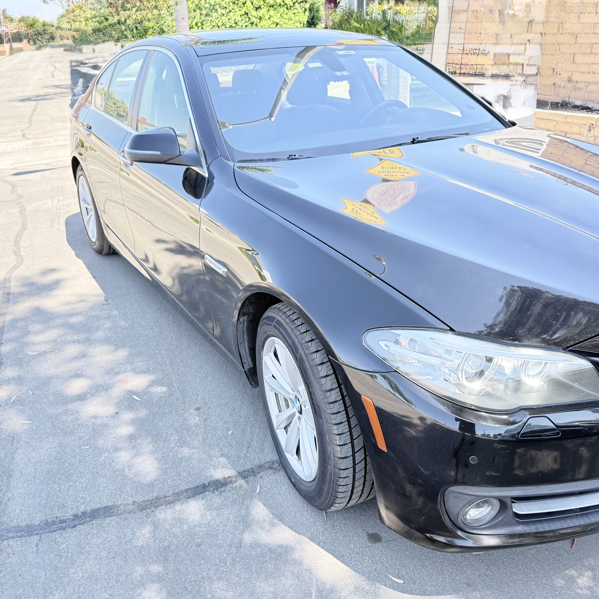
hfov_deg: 55.6
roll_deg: +5.0
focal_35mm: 29
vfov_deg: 55.6
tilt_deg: -24.7
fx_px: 568
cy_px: 304
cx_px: 295
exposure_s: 1/282
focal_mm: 6.76
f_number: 1.78
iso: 100
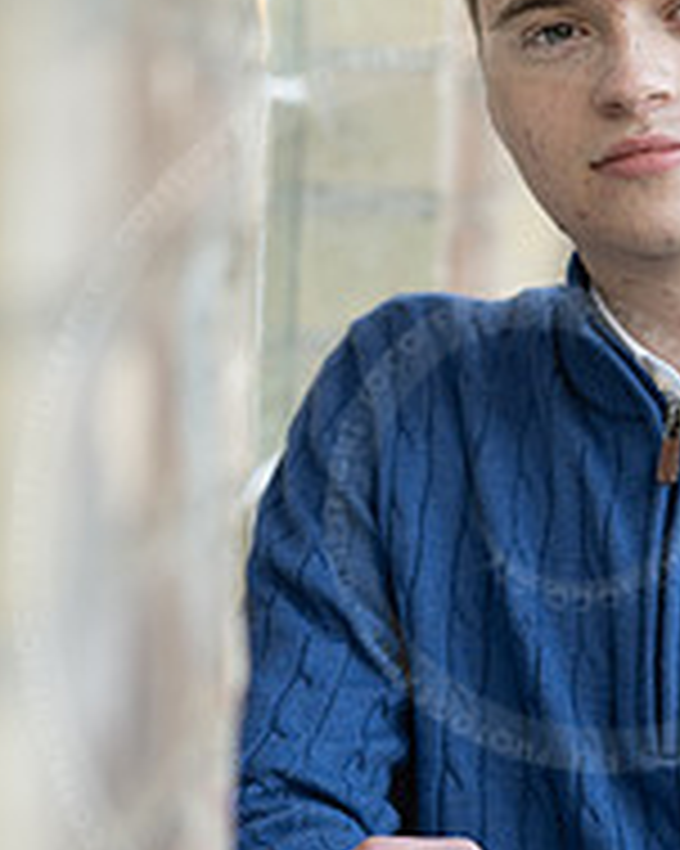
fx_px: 4784
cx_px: 617
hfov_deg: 8.1
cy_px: 580
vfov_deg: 10.2
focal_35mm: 190
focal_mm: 85
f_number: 1.8
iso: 100
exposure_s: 1/160
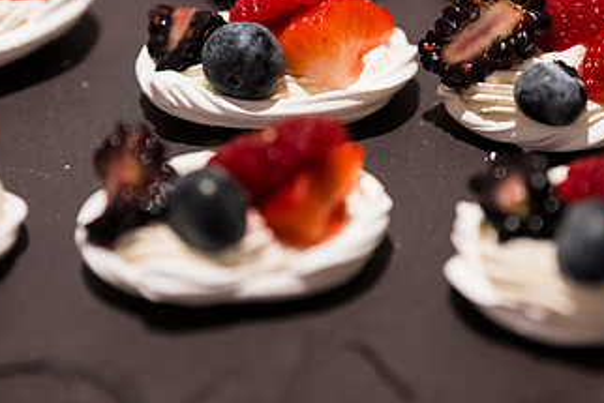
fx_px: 1662
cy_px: 78
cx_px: 364
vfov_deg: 13.8
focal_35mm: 99
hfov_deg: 20.6
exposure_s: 1/200
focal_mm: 55
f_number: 2.2
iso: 1100
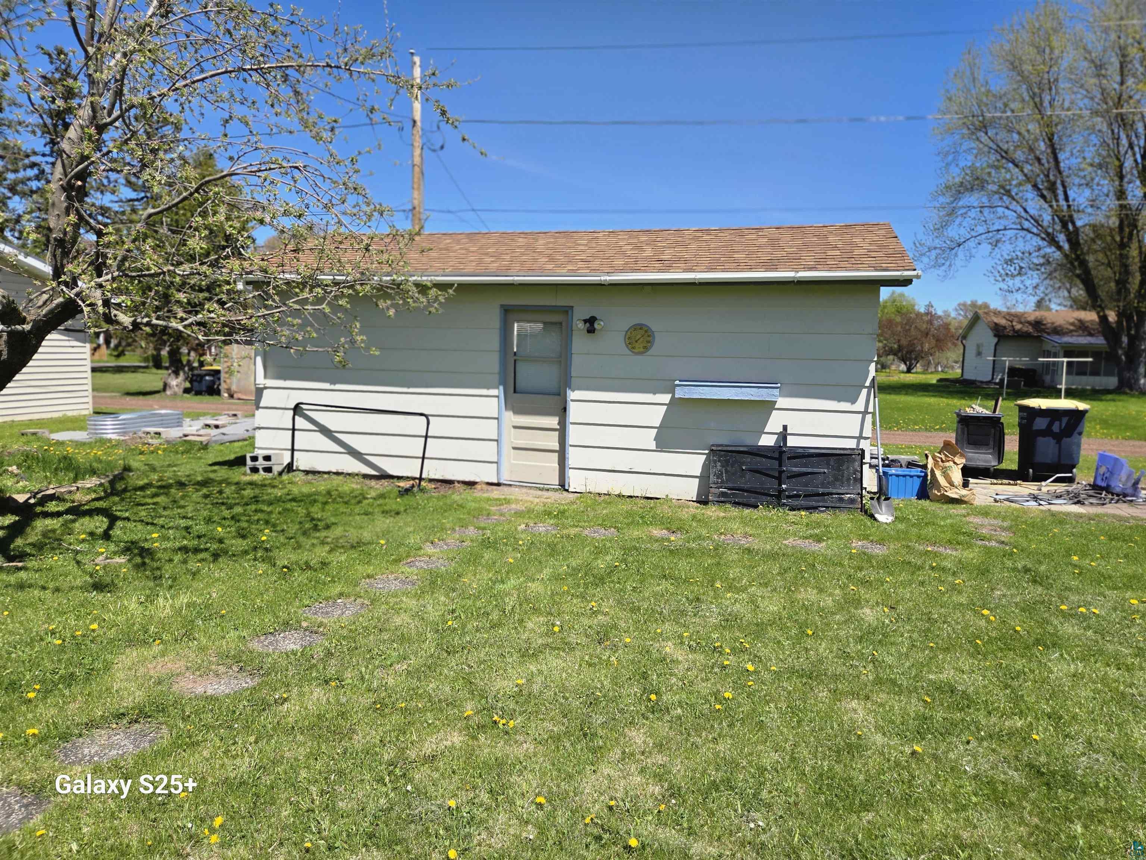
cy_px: 430
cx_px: 573
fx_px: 761
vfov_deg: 58.9
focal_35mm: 23
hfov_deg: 73.9
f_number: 1.8
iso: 80
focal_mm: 5.4
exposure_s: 1/6412
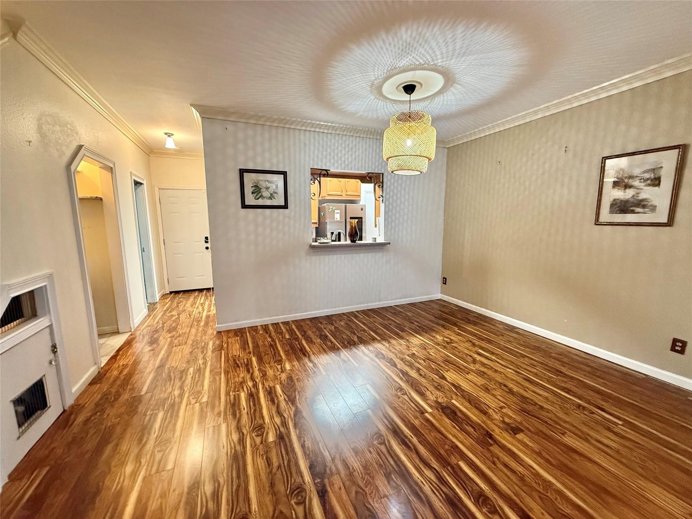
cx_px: 346
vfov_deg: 85.7
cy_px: 260
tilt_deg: -8.3
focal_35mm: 14
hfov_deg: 102.1
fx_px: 280
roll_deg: -0.2
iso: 640
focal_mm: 2.22
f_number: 2.2
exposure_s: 1/60
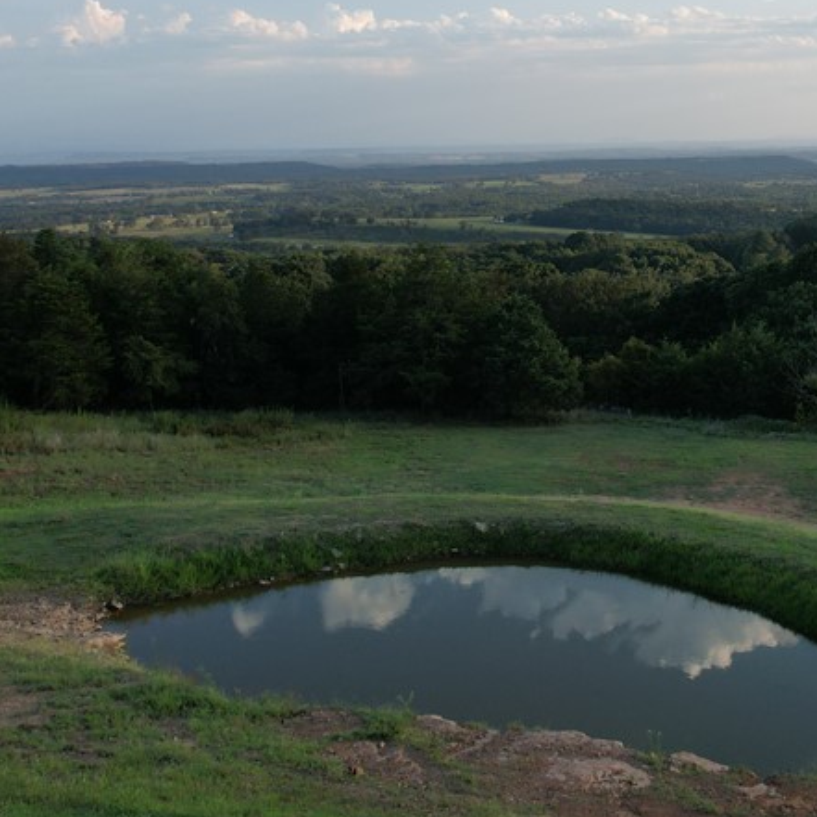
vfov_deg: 35.7
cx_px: 647
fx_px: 1228
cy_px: 170
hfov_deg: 35.7
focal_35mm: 46
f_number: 2.8
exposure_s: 1/1000
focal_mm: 8.38
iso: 100
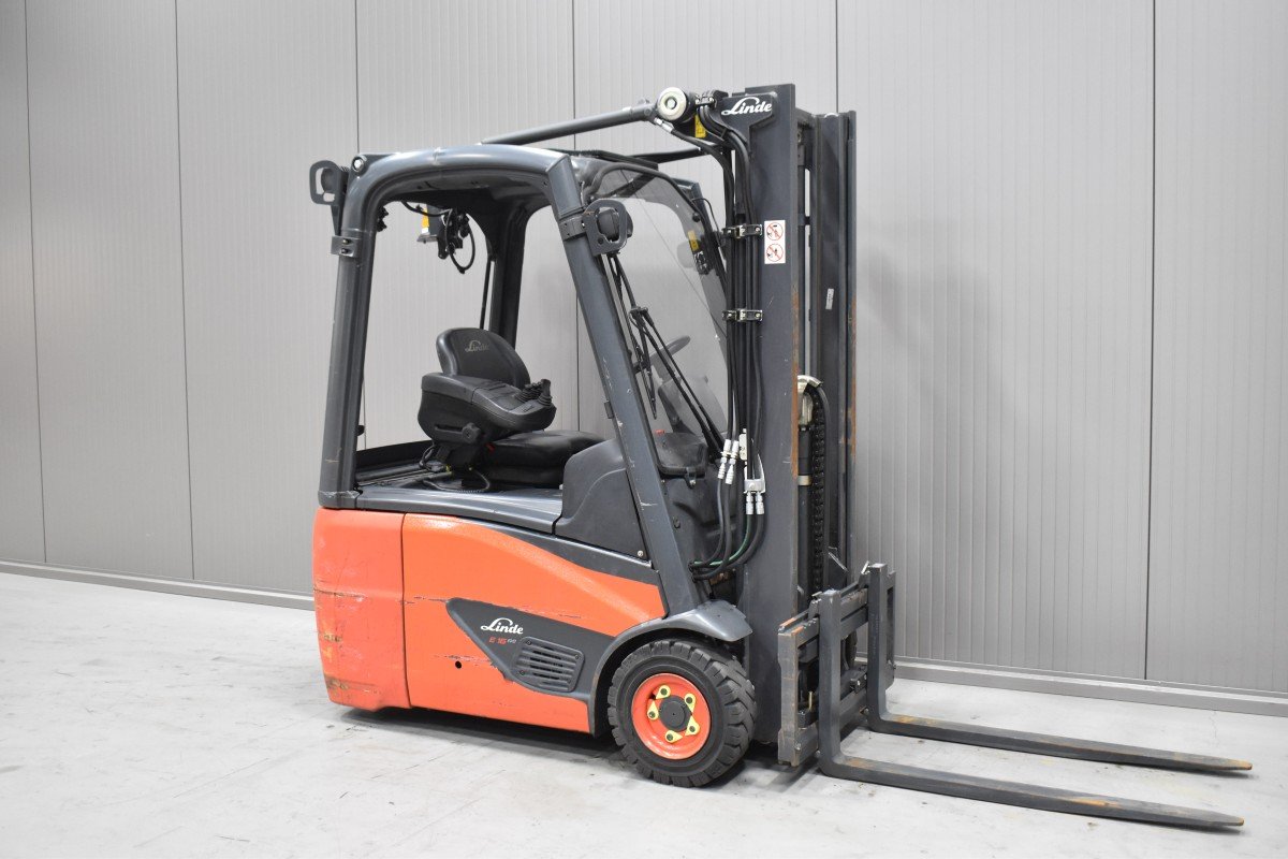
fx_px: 1288
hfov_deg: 53.1
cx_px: 644
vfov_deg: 36.9
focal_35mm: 36
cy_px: 430
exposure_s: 1/30
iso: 1600
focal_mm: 24
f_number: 4.5
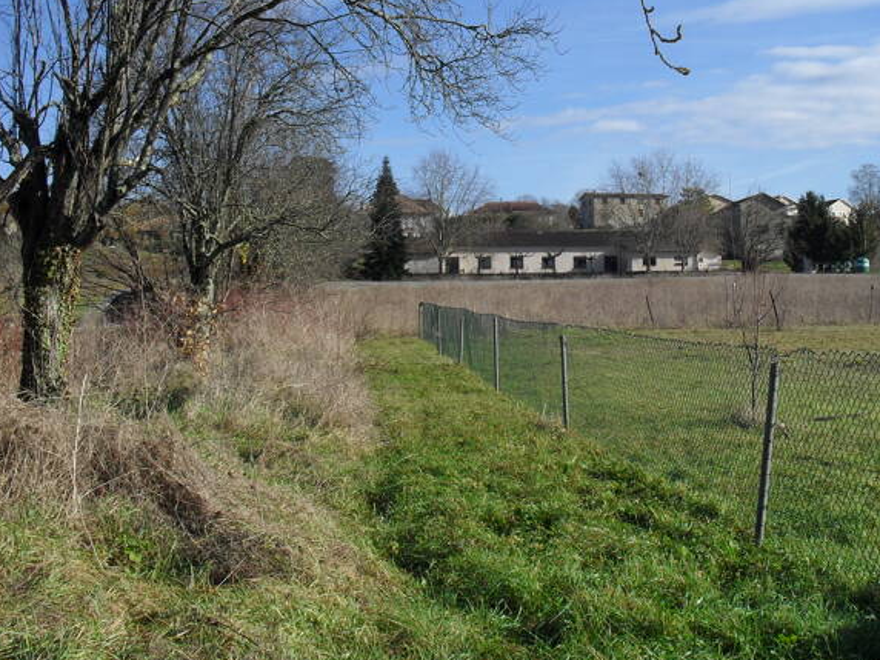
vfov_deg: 30.8
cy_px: 277
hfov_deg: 39.9
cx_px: 586
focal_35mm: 47
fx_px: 1195
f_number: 8.4
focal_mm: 6.3
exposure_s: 1/180
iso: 100
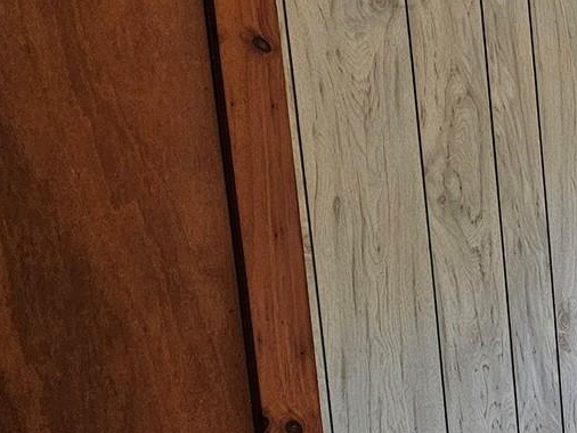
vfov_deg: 15.8
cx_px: 919
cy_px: 354
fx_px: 1551
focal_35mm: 93
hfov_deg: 18.2
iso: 500
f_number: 1.7
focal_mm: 6.3
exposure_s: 1/170
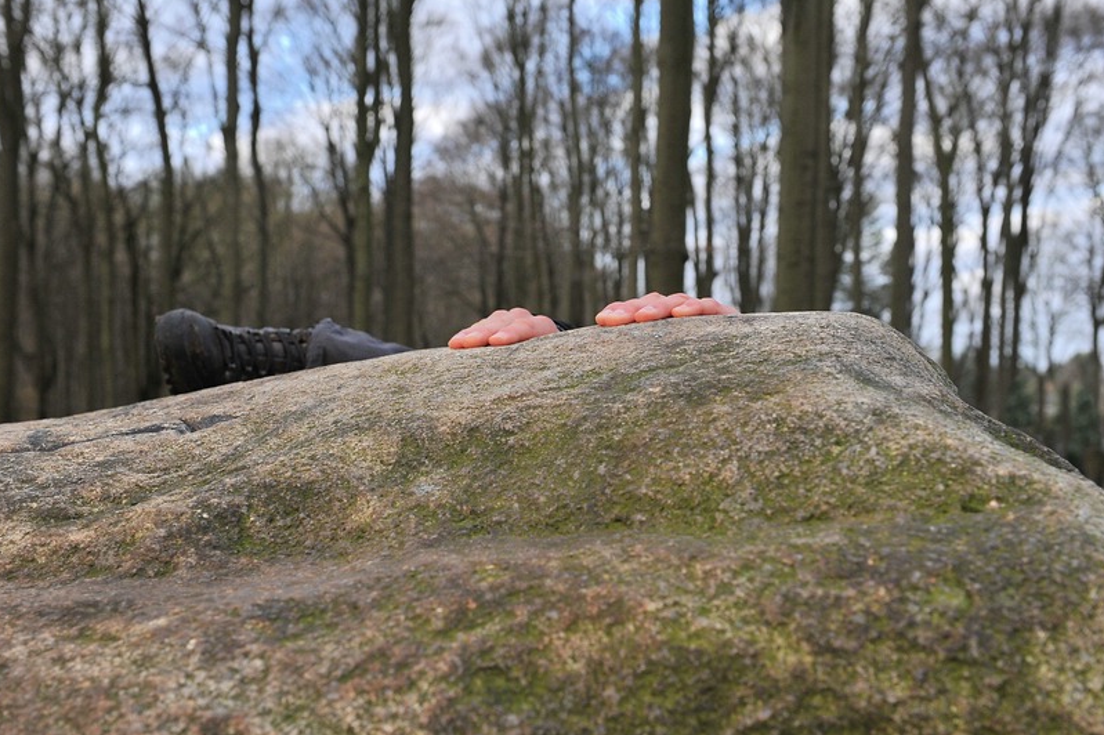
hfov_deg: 47.4
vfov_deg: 32.5
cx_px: 560
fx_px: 1257
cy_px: 457
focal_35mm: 41
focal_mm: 32
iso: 1000
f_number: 5.6
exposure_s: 1/500
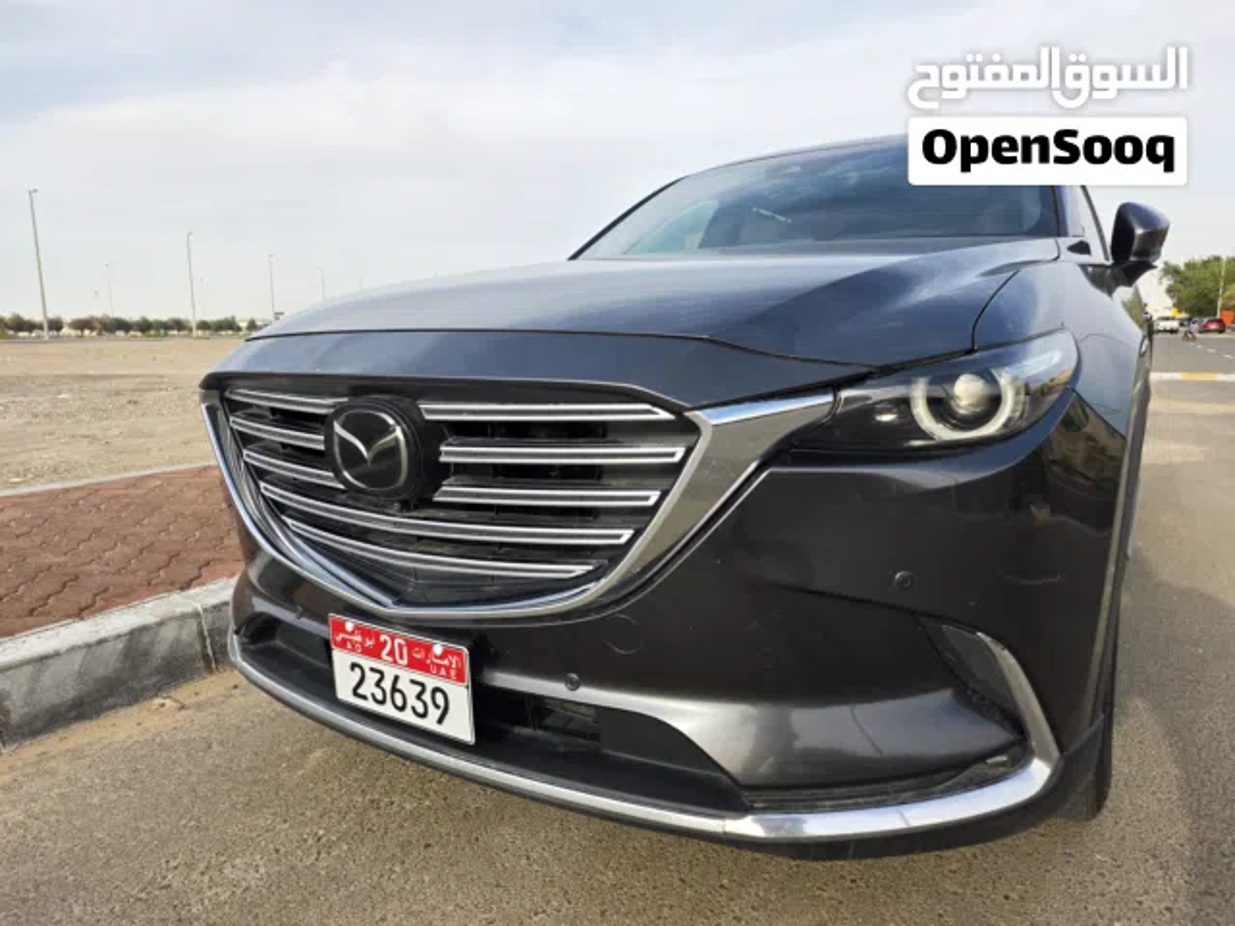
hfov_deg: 73.9
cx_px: 618
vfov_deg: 58.9
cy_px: 463
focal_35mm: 23
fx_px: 821
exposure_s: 1/2327
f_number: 1.7
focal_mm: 6.25
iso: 80
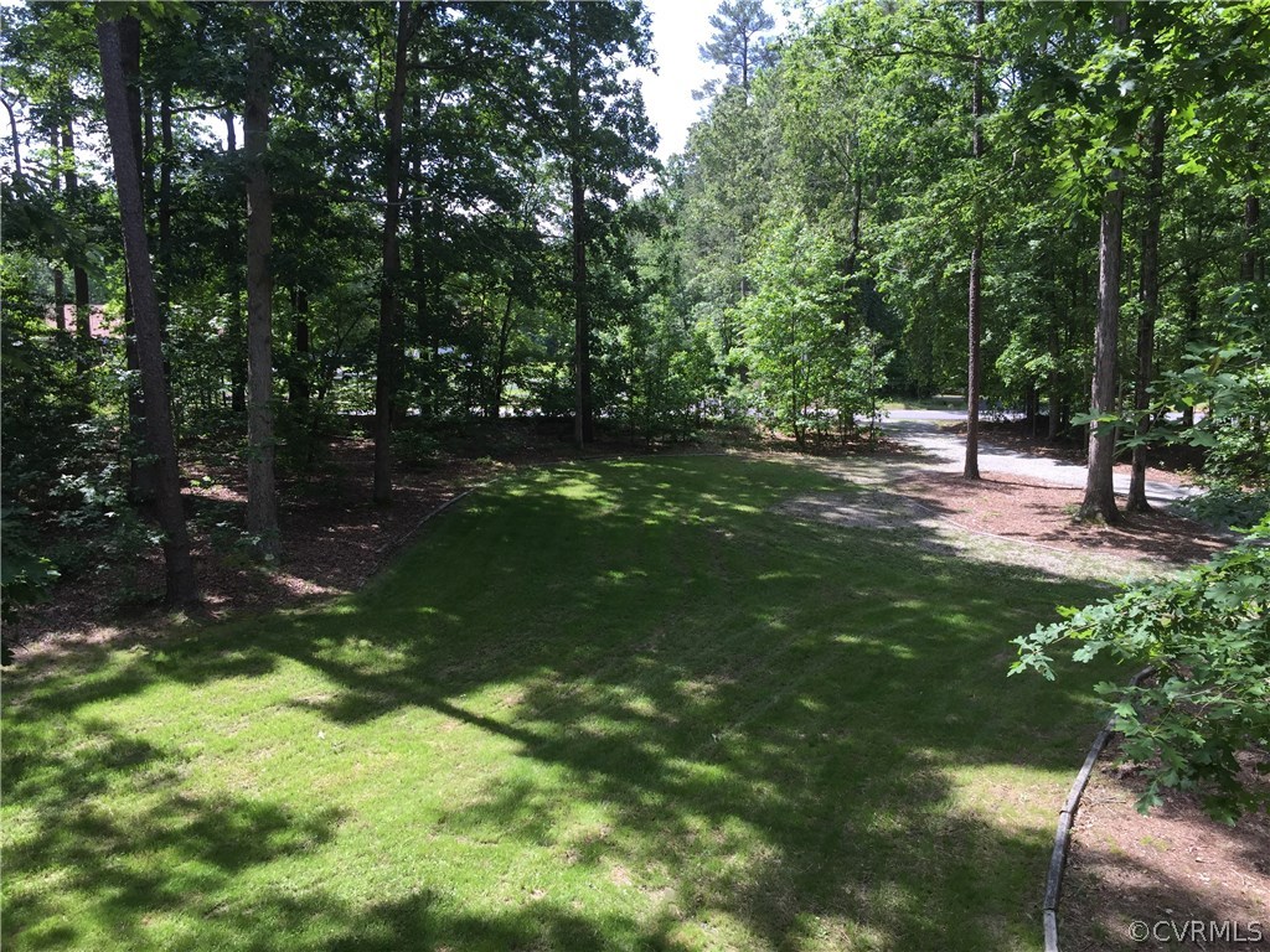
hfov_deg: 61.7
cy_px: 476
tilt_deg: -6.9
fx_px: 1064
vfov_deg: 48.2
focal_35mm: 29
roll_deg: -0.1
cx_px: 635
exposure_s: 1/430
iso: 32
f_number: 2.2
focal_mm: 4.15
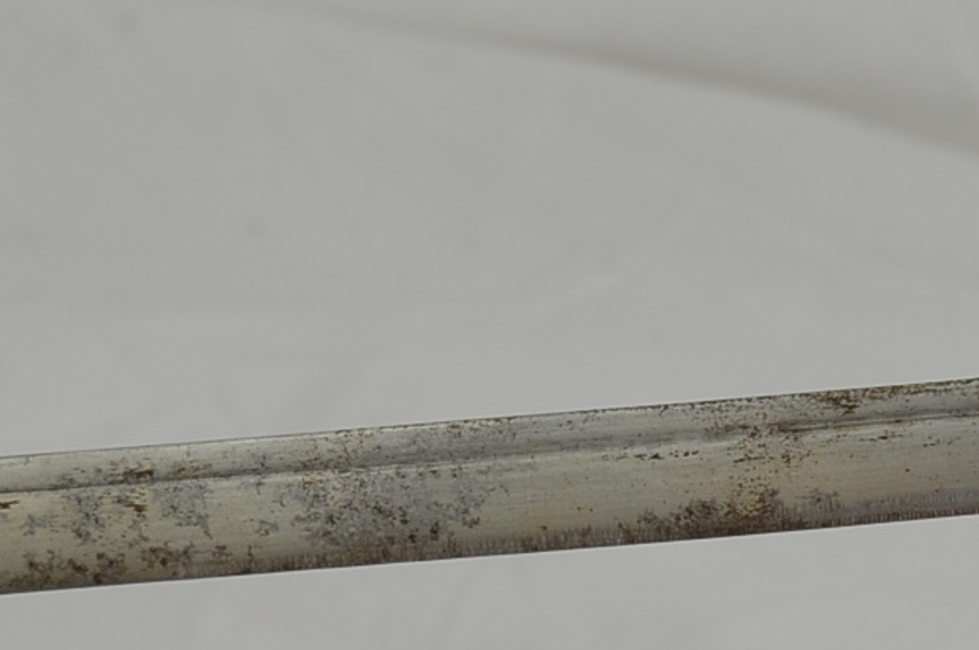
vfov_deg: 5.2
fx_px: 7141
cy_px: 499
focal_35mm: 263
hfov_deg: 7.8
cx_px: 637
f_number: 5.6
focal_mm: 44
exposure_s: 1/125
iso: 220
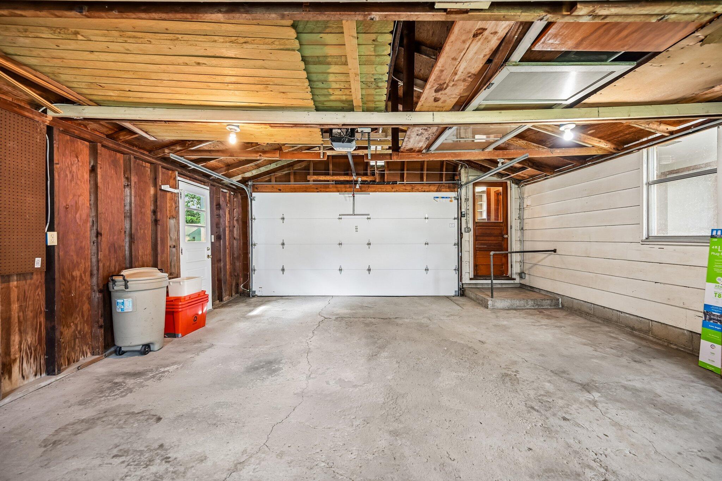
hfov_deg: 104.3
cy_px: 240
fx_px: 281
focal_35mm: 14
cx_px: 361
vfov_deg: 81.2
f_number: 4
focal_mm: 14
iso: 400
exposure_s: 1/8
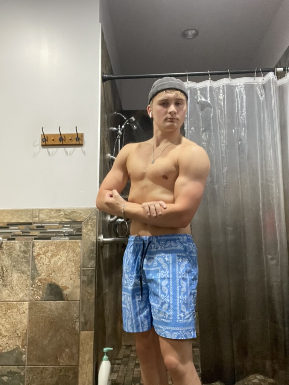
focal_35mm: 30
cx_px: 144
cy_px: 192
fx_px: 334
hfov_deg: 46.8
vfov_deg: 60.0
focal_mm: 2.71
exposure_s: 1/30
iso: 500
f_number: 2.2
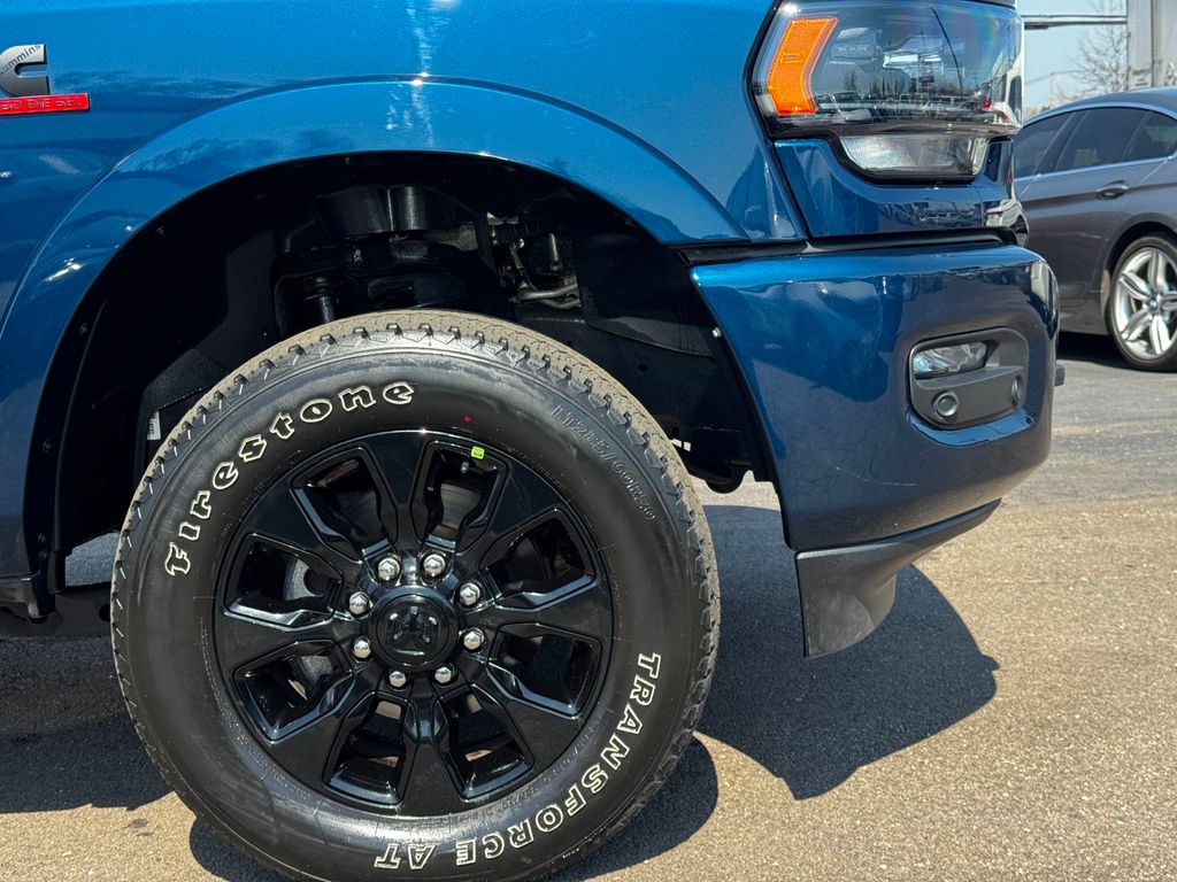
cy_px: 441
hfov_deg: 39.7
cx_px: 588
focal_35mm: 48
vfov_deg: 30.3
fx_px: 1632
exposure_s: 1/843
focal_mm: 6.76
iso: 64
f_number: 1.78
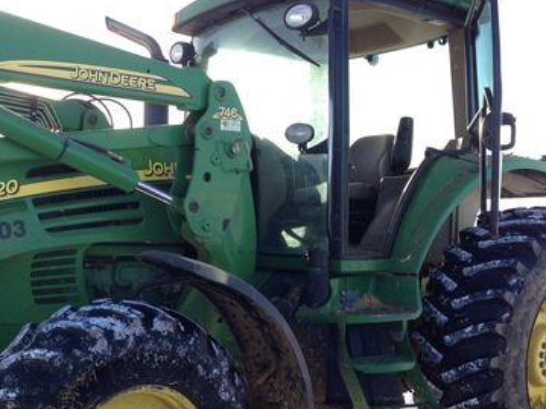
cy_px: 254
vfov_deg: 29.0
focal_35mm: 50
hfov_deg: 37.9
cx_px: 190
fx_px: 788
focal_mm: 4.13
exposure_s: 1/411
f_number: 2.4
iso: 50
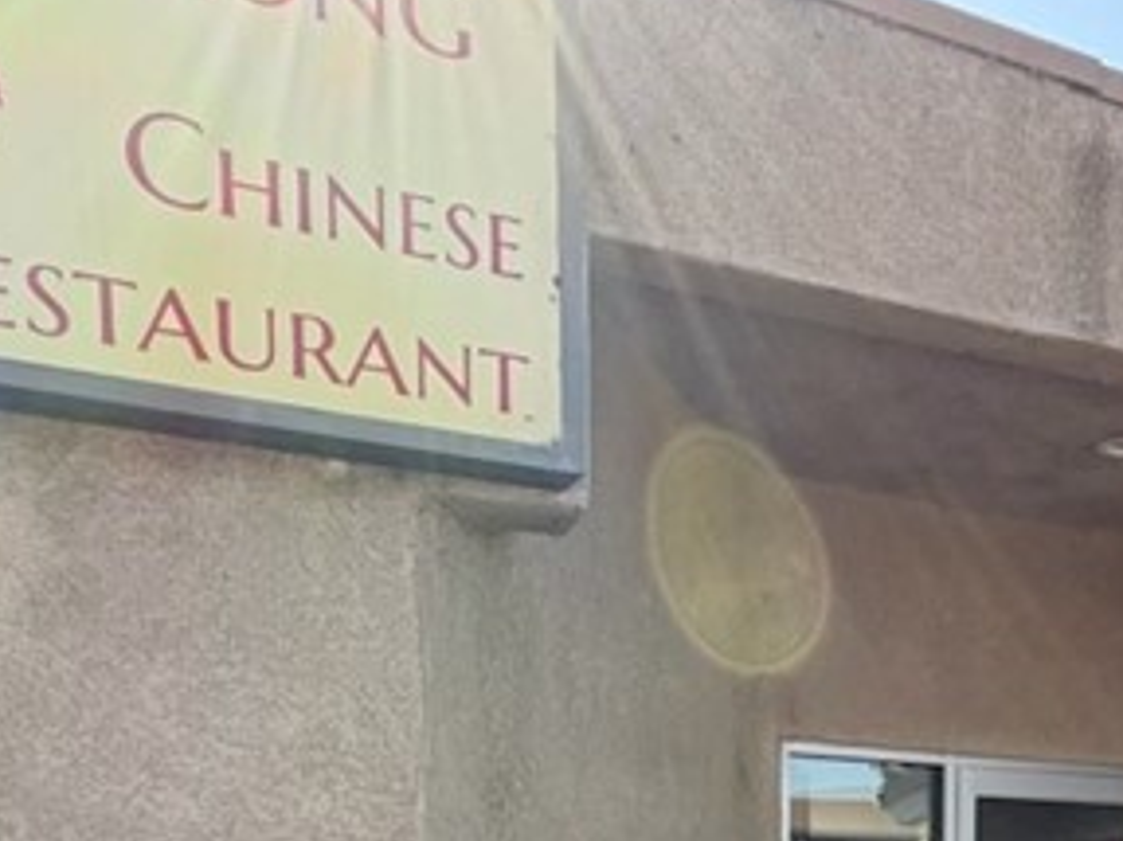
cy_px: 1130
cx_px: 982
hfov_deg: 36.2
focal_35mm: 50
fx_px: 1621
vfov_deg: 24.8
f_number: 2.2
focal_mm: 2.22
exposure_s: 1/479
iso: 64
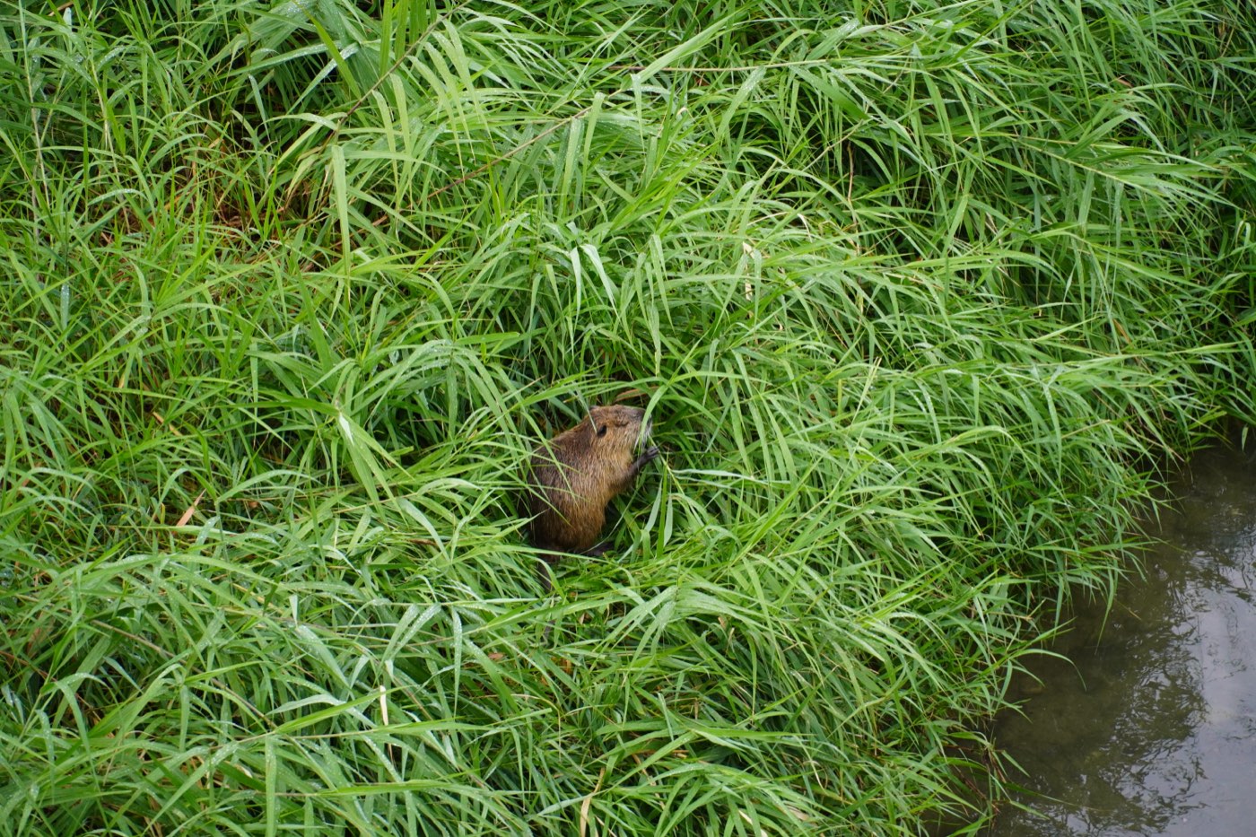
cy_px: 418
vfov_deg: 6.8
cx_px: 628
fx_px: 7064
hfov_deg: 10.2
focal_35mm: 202
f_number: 5.6
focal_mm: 135
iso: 800
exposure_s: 1/250
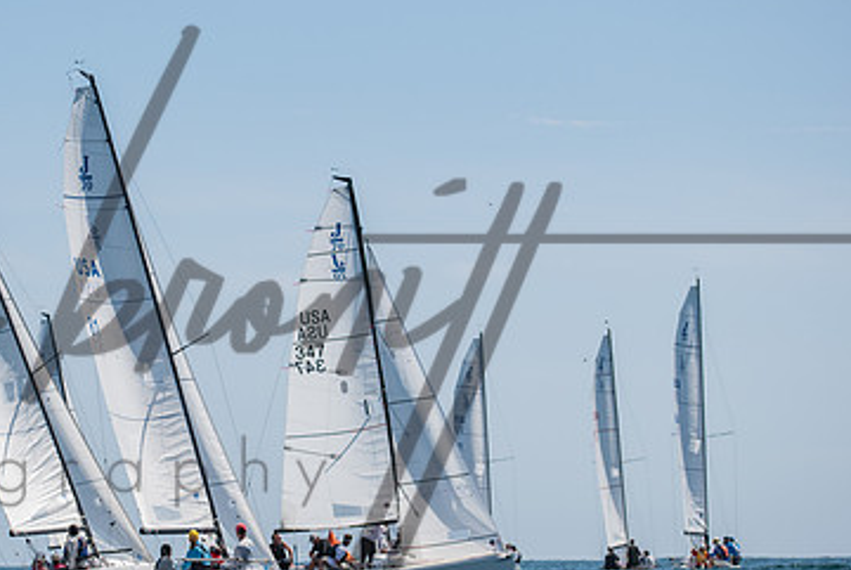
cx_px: 222
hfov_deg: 11.3
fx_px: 4284
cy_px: 294
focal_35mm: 181
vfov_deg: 7.6
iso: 200
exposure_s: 1/1250
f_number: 6.3
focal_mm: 75
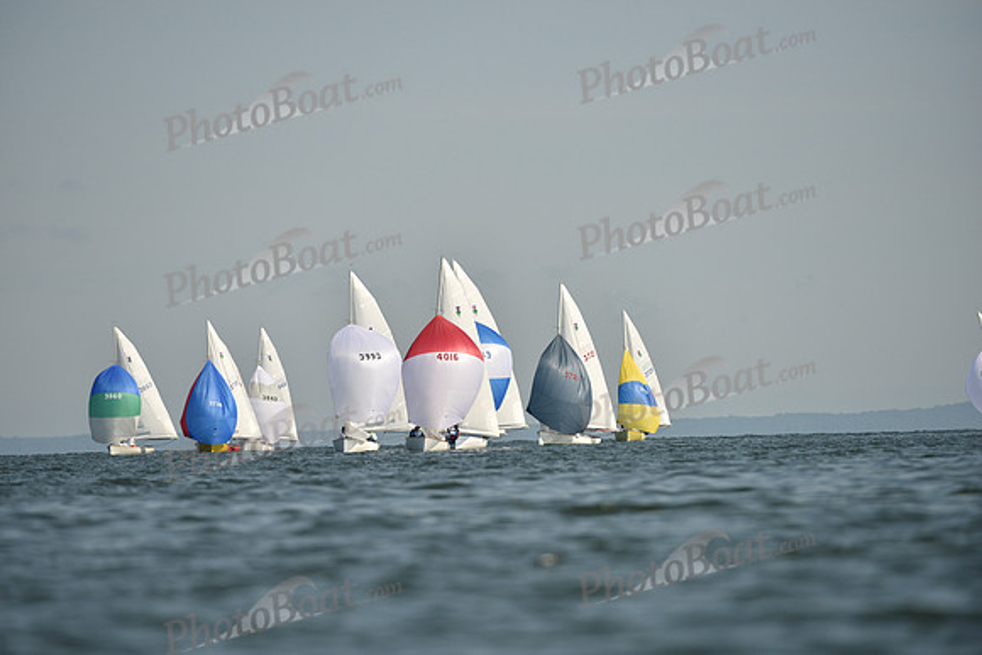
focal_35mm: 400
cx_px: 491
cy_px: 328
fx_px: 10913
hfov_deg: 5.2
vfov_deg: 3.4
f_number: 5
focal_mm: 400
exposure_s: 1/2500
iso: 250
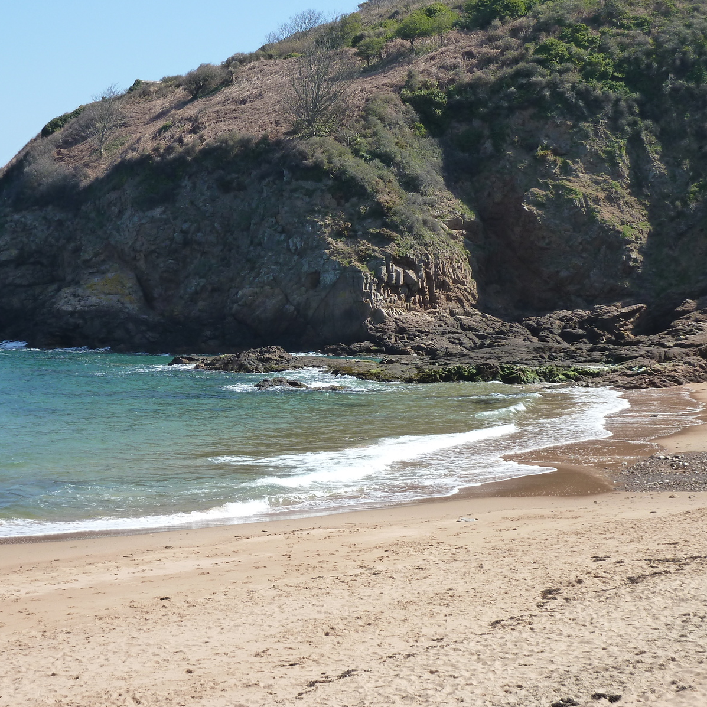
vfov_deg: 26.5
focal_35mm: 65
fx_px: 1502
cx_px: 238
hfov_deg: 26.3
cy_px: 353
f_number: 3.9
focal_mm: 9.1
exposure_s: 1/400
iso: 125
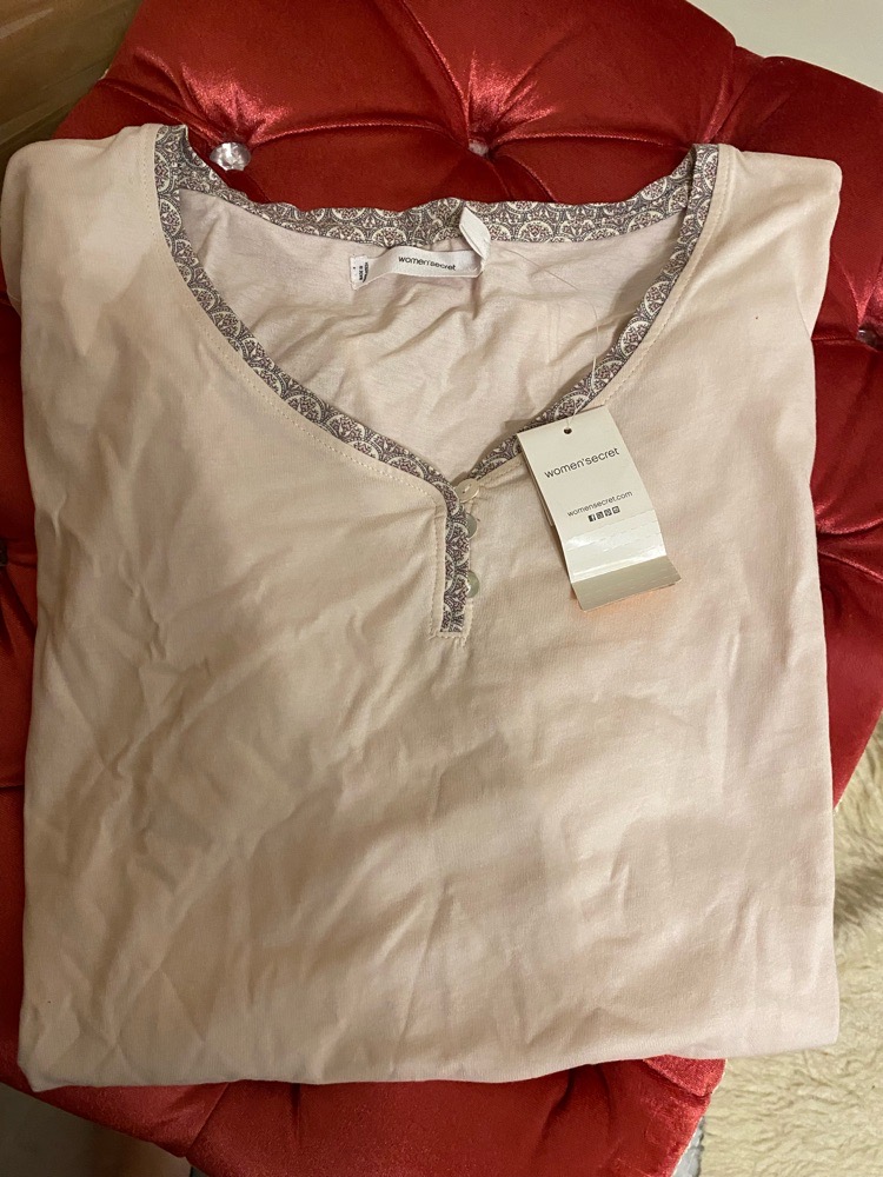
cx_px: 442
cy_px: 588
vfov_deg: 67.3
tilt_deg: -81.2
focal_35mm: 26
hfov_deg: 53.1
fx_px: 884
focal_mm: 4.25
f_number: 1.8
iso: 400
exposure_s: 1/50
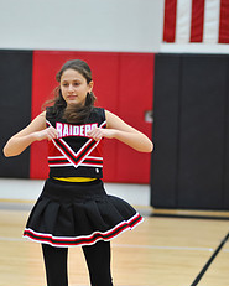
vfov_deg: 12.4
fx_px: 1312
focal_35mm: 155
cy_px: 225
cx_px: 86
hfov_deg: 10.0
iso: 1250
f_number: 2
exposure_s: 1/500
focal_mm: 85
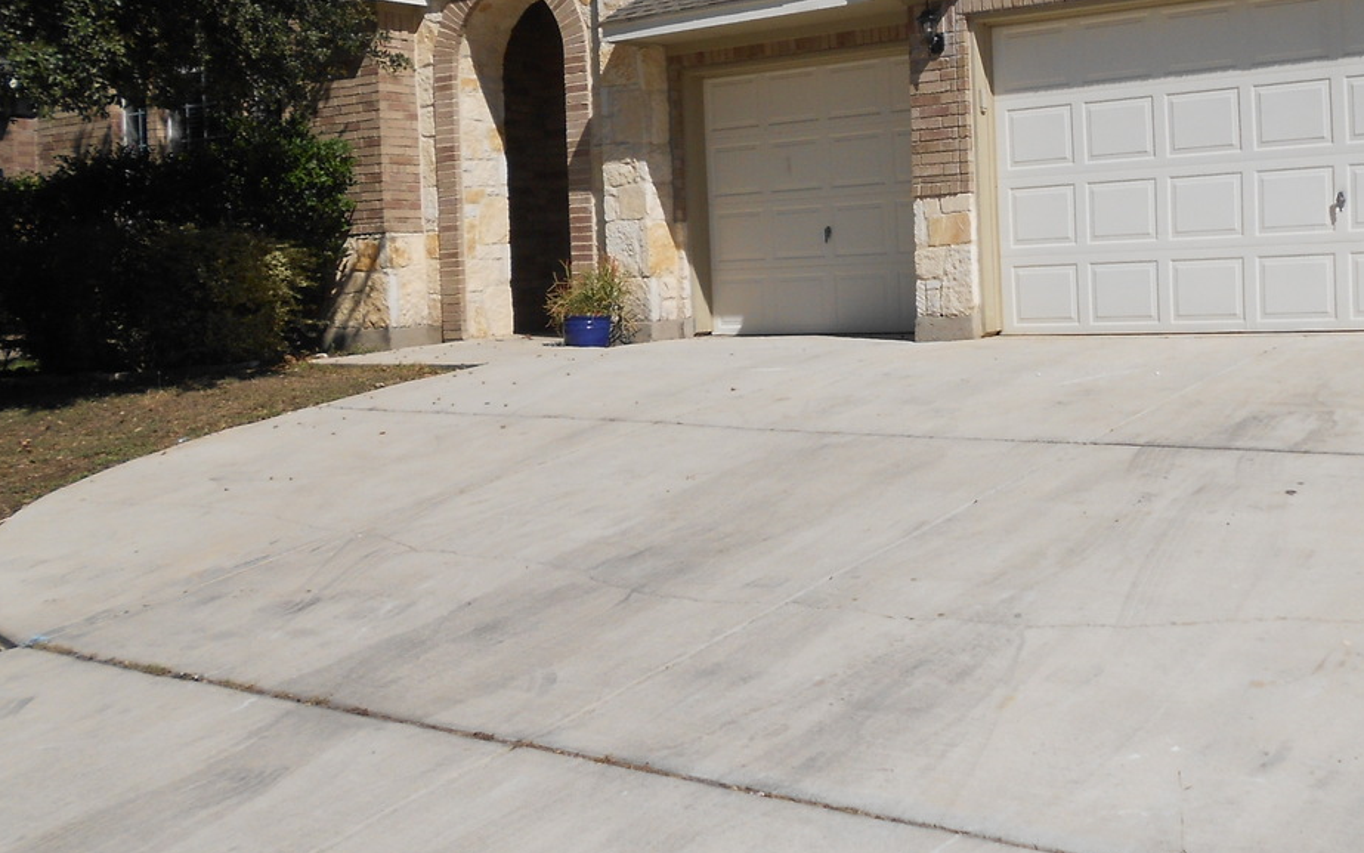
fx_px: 1599
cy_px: 253
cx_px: 934
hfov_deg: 45.4
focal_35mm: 43
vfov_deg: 29.6
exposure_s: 1/320
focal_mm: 4.6
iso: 80
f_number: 8
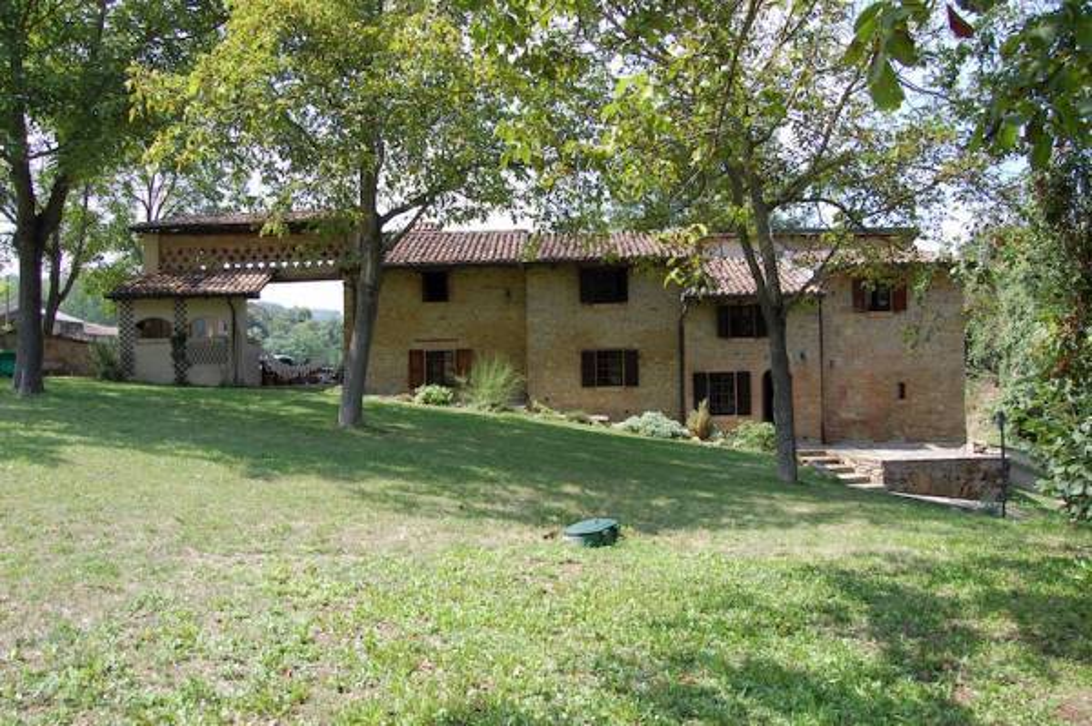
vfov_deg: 47.9
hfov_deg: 67.4
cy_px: 363
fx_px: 818
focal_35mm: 27
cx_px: 546
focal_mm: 18
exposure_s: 1/200
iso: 200
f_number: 7.1
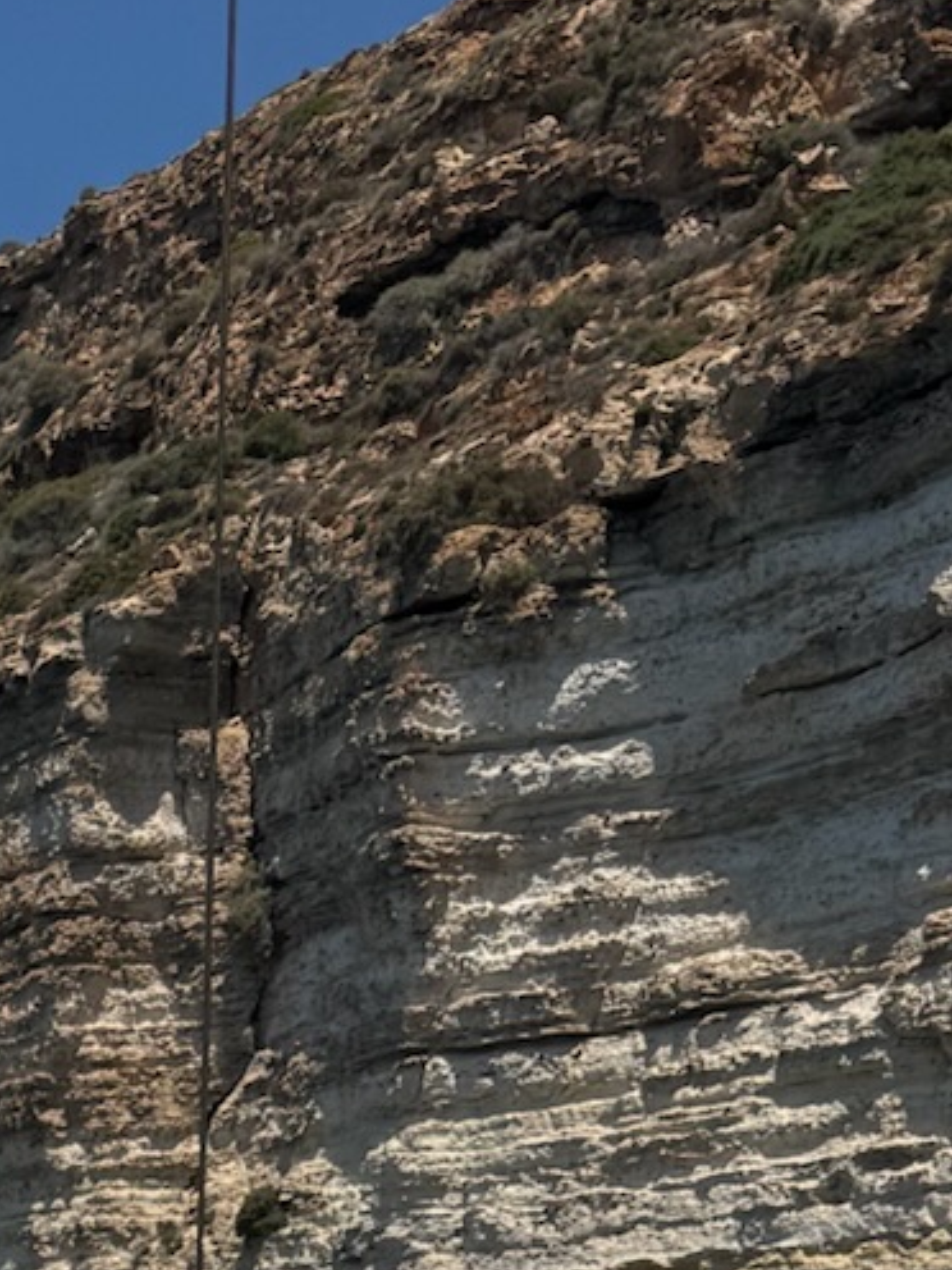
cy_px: 2253
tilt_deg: -8.7
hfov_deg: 13.1
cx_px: -888
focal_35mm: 99
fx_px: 3630
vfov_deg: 16.7
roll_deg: +0.2
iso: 80
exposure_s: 1/8130
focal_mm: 6.76
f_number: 1.78
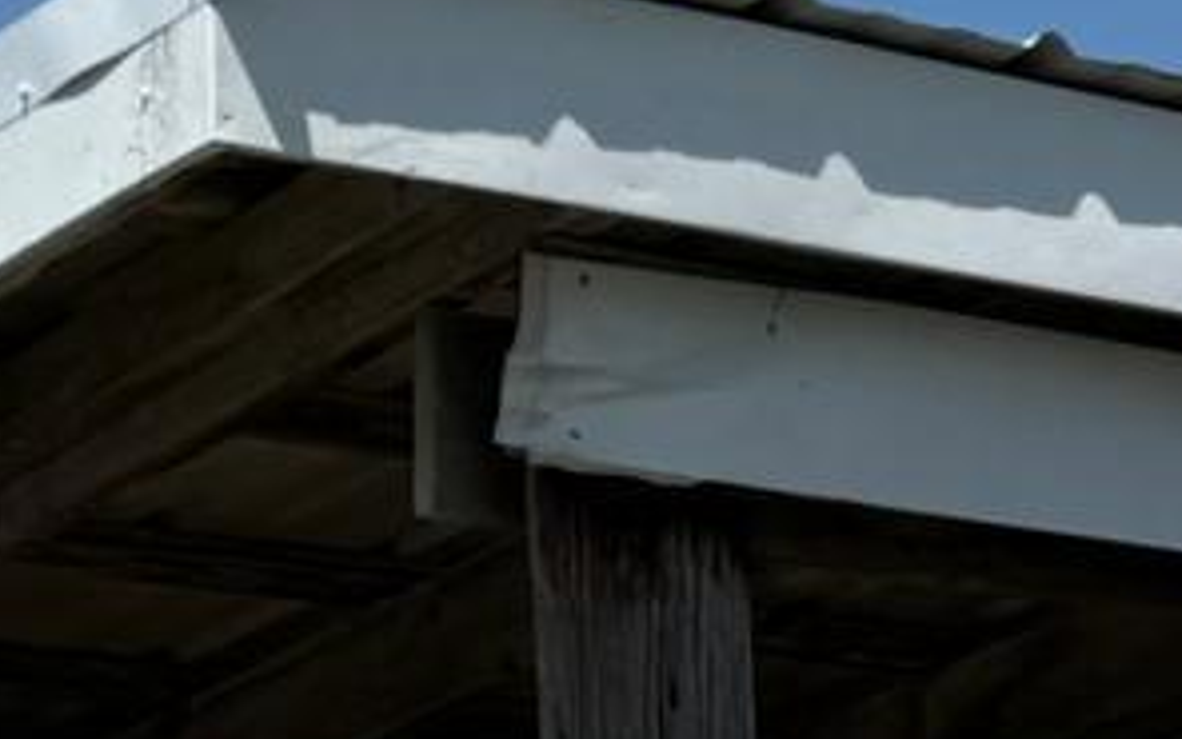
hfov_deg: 9.0
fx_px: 5670
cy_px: 1750
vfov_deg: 7.0
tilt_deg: -5.7
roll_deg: +0.3
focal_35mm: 176
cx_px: 3865
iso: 80
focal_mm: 6.76
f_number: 1.78
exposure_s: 1/7092
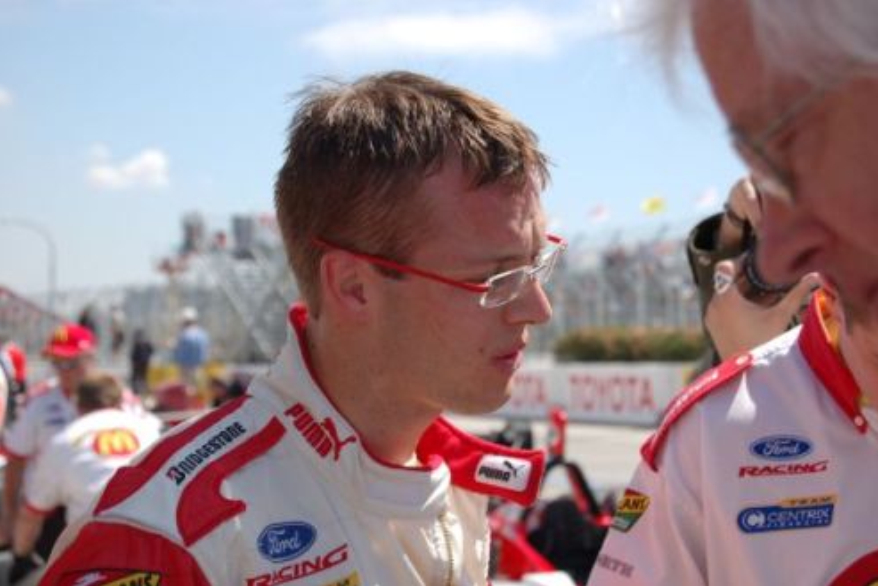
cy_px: 293
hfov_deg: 24.3
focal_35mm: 84
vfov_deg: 16.4
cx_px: 443
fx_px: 2037
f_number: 5.6
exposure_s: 1/500
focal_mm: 55
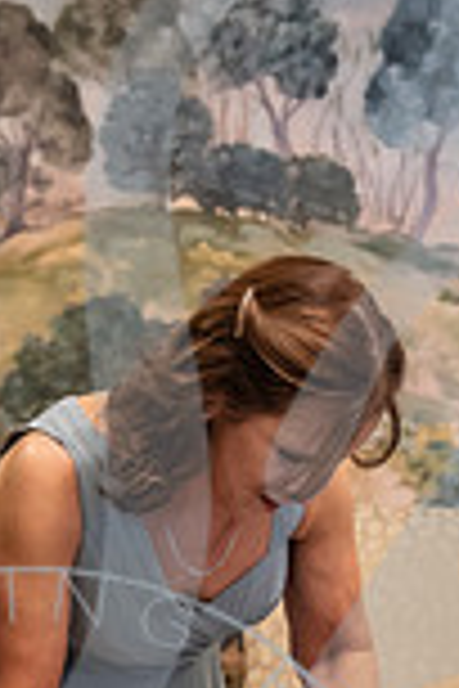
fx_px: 1798
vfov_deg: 21.1
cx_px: 234
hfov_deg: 14.6
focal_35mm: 94
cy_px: 643
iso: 2500
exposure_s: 1/125
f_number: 2.8
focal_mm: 32
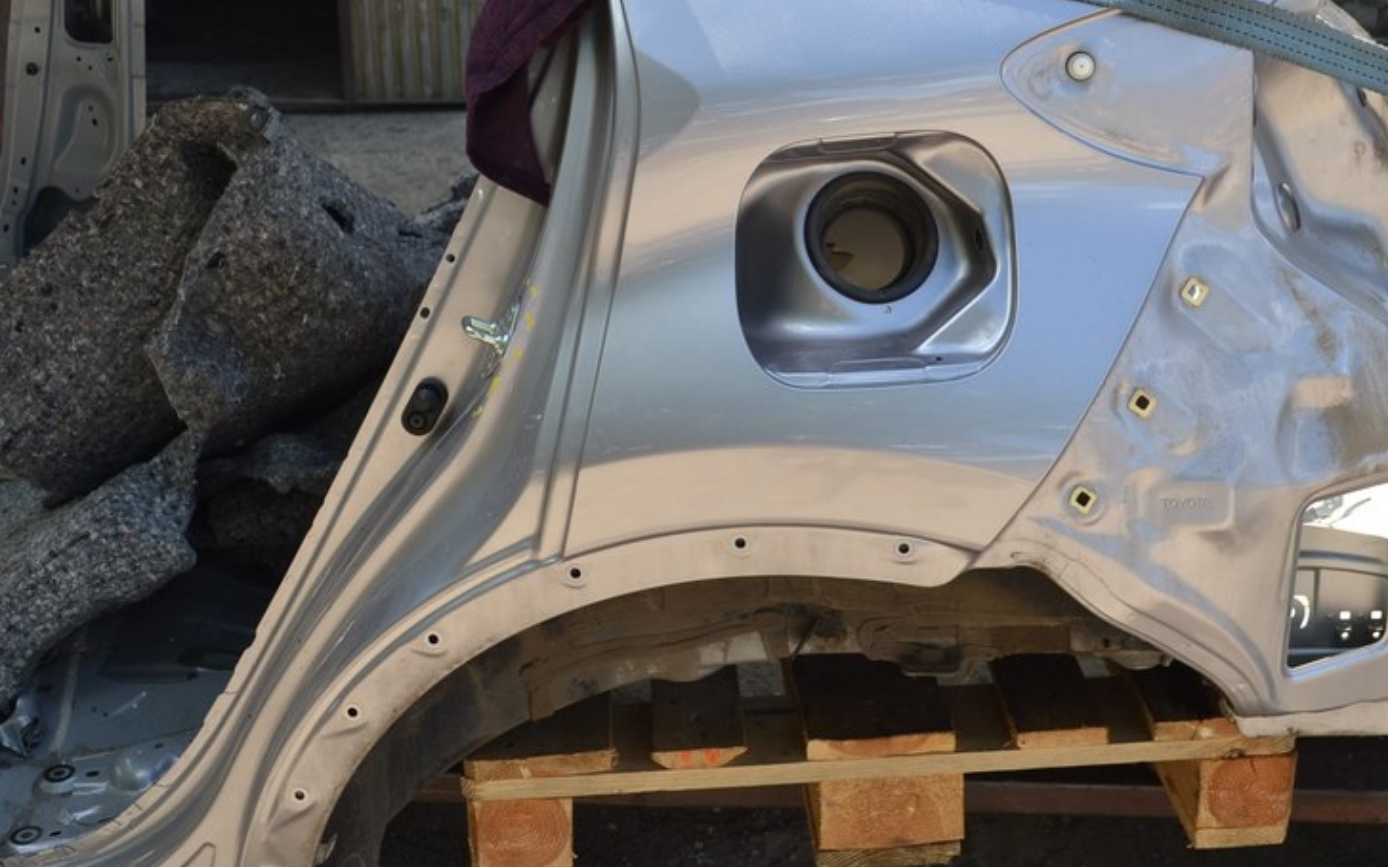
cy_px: 356
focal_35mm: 56
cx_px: 781
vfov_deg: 23.1
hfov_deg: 36.2
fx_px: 2118
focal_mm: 26
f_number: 5.6
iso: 125
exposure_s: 1/125
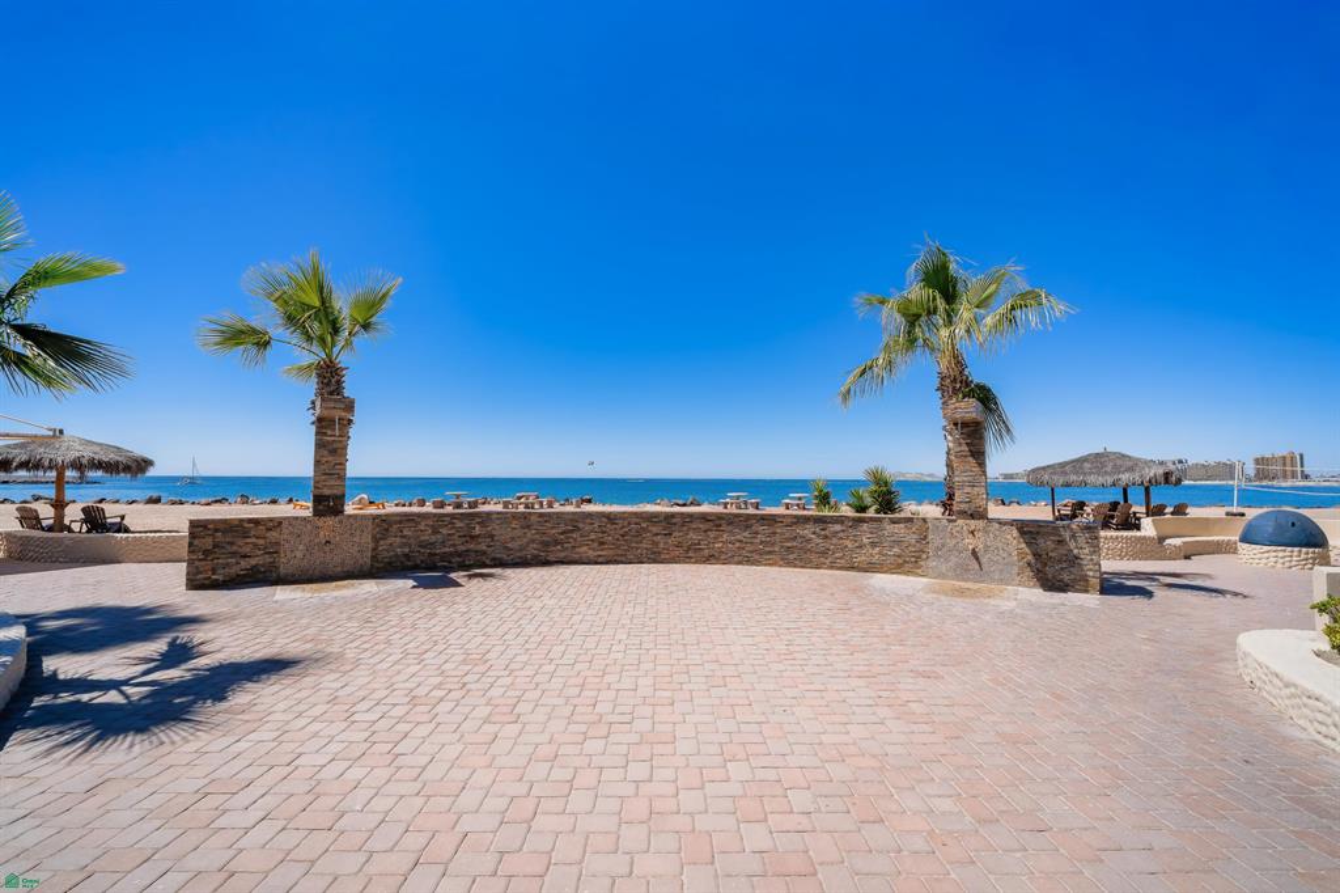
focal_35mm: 14
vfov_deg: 81.2
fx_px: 521
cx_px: 670
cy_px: 446
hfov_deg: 104.3
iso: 125
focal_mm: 14
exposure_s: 1/750
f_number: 6.7
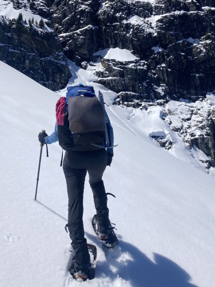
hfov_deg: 34.3
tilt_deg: +15.5
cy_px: 88
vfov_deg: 43.9
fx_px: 348
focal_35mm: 42
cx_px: 108
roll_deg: +1.1
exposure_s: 1/6098
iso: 25
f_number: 1.8
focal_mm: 3.99
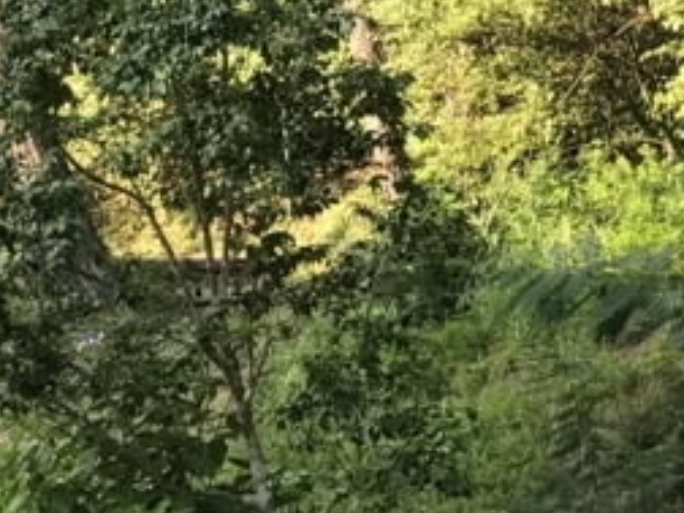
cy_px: 274
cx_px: 1357
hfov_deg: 8.1
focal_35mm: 232
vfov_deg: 6.4
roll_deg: +1.5
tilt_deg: +0.1
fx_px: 4584
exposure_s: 1/120
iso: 25
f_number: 2.8
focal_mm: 6.6
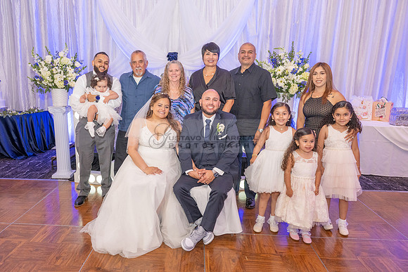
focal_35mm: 27
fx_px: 310
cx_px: 176
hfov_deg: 66.4
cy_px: 138
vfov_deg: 47.4
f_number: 4
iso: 1600
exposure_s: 1/200
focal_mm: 24
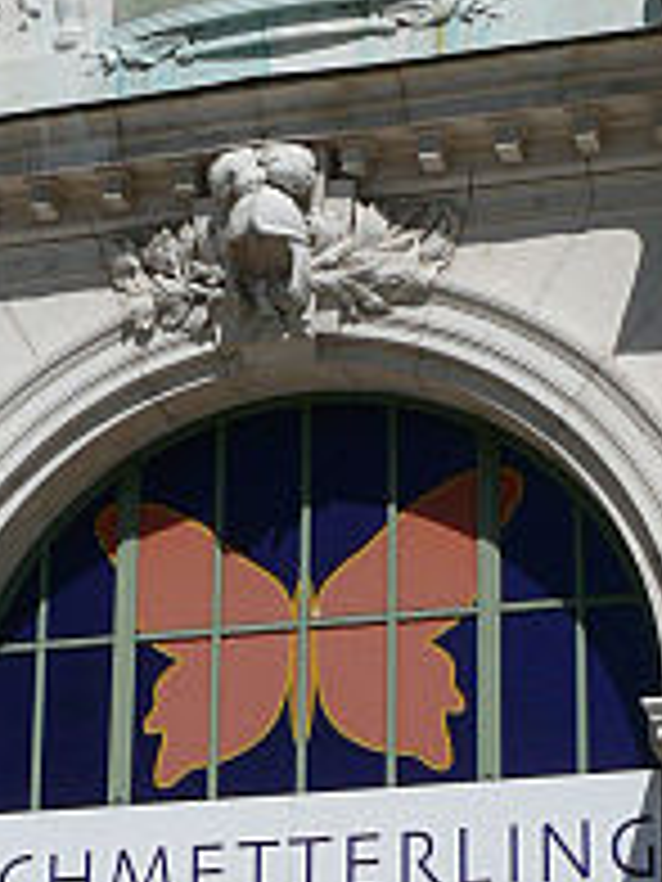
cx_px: 351
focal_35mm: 107
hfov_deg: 13.8
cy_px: 828
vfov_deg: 18.0
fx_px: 2728
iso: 100
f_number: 8
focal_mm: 7.4
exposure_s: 1/500
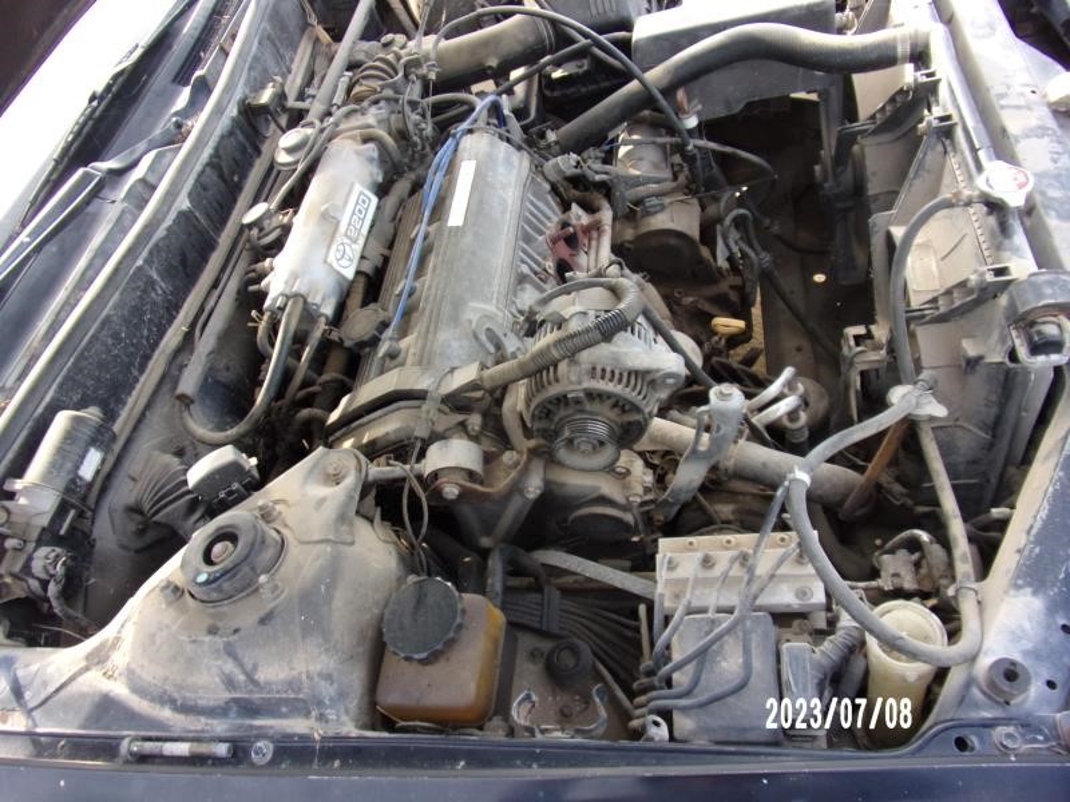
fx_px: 742
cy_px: 401
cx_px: 535
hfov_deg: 71.6
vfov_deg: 56.8
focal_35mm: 24
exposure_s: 1/100
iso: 80
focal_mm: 4.3
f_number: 3.3
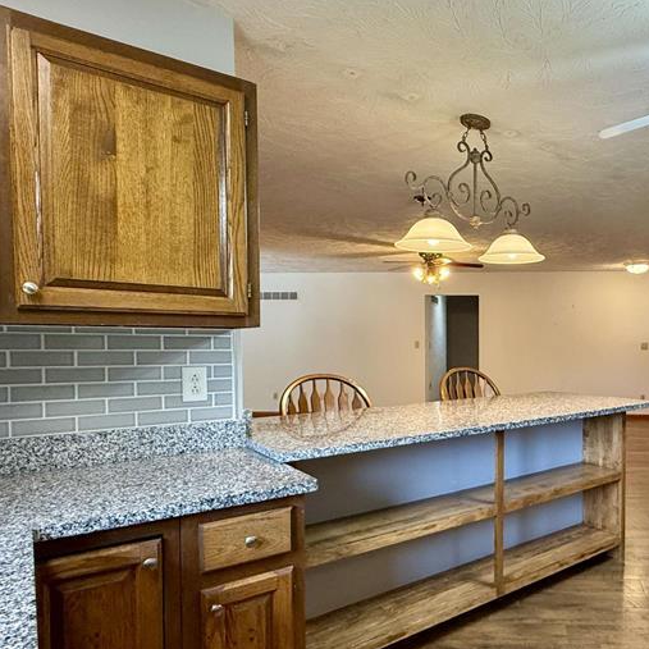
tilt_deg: -2.0
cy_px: 365
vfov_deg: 62.7
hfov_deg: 58.5
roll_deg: +1.0
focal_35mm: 25
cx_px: 511
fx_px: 530
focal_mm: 2.22
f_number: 2.2
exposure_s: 1/120
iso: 250
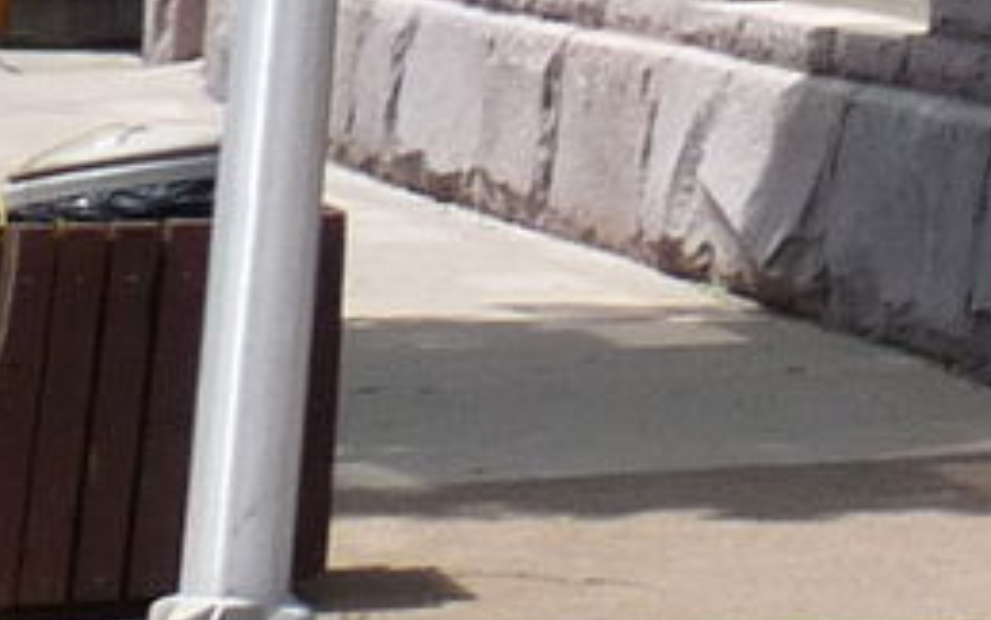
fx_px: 6375
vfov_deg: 5.2
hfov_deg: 7.3
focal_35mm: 236
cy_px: -1259
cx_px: 3482
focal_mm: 5.4
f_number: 5.6
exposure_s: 1/400
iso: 100
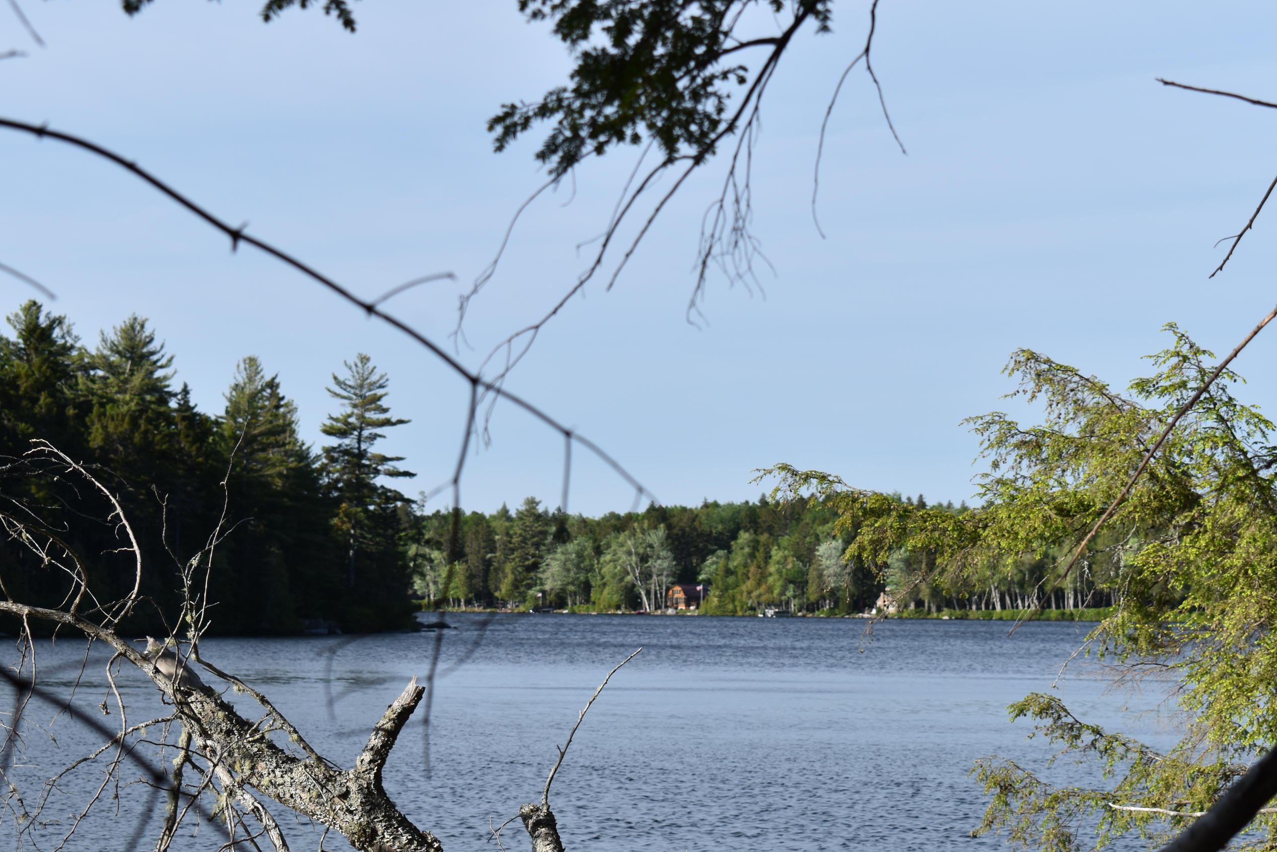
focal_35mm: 98
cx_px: 727
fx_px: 3462
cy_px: 487
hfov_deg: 20.9
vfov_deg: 14.0
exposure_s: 1/250
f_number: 8
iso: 100
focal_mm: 55
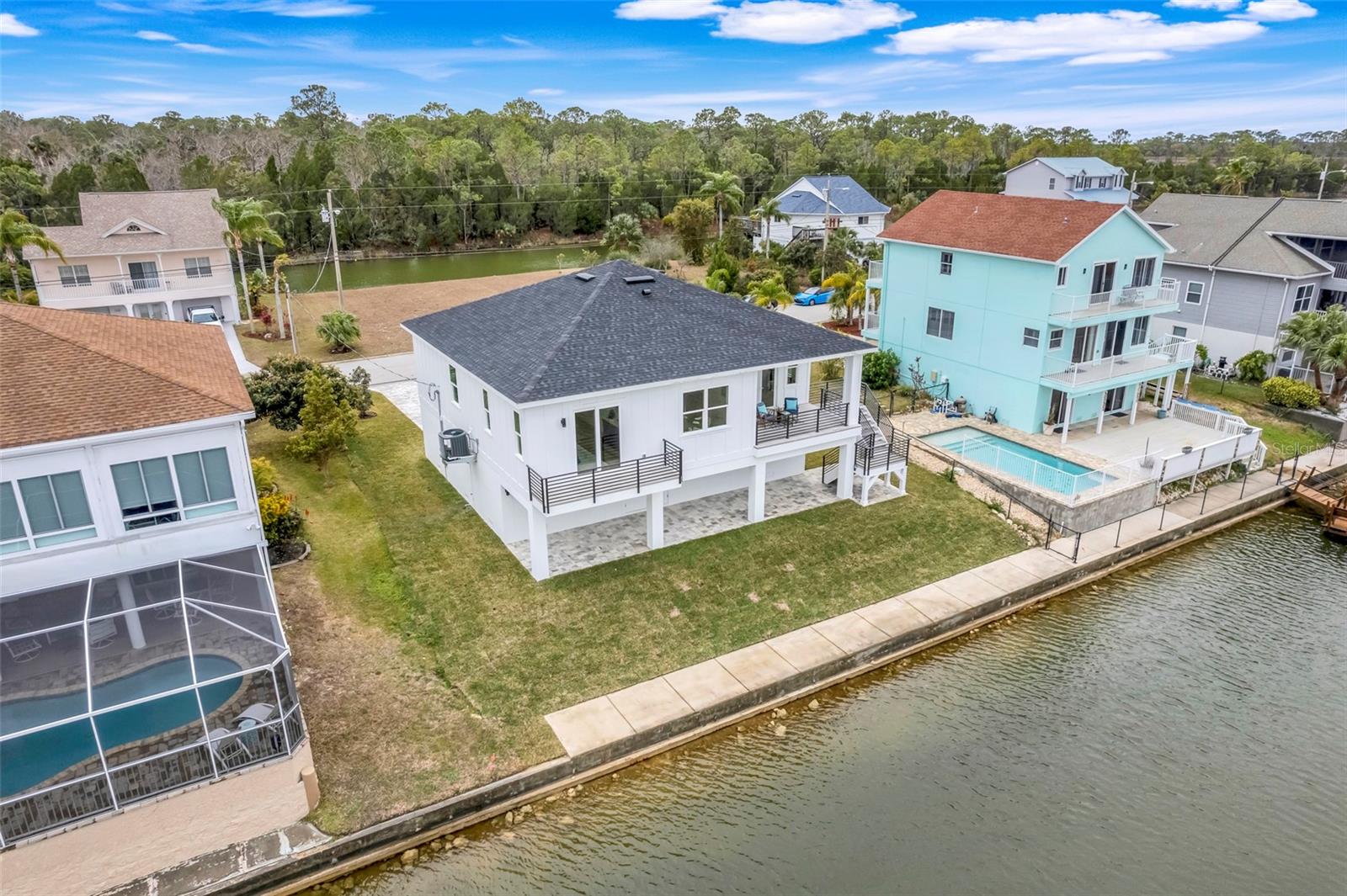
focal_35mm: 22
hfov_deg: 78.6
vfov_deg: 57.2
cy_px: 448
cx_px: 674
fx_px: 823
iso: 100
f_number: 2.8
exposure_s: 1/180
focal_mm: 8.38
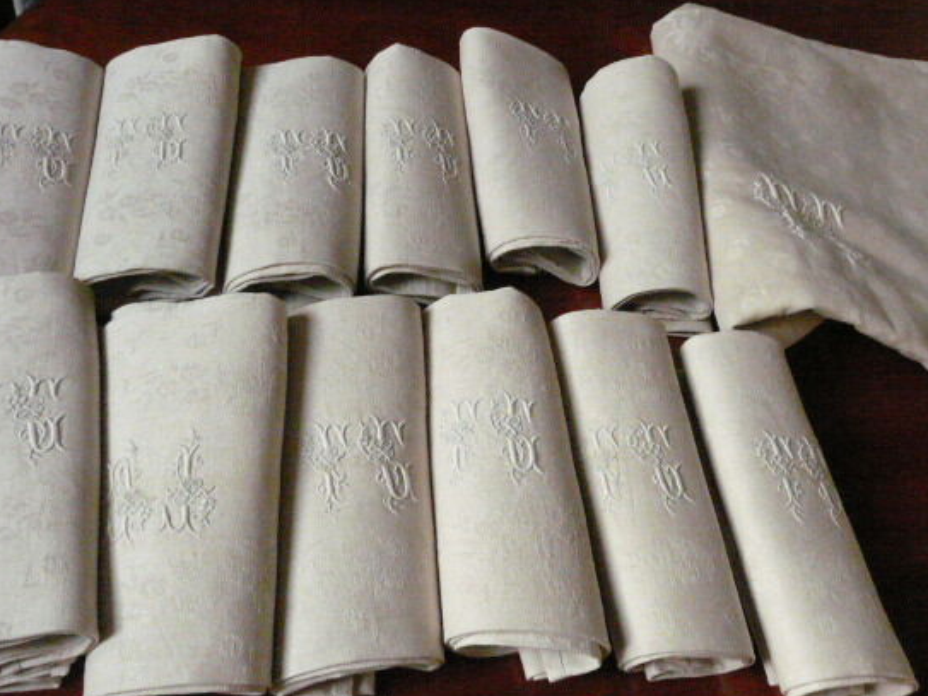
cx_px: 449
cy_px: 349
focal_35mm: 33
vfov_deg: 42.9
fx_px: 884
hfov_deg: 55.4
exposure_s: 1/200
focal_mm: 4.6
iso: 1250
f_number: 5.6
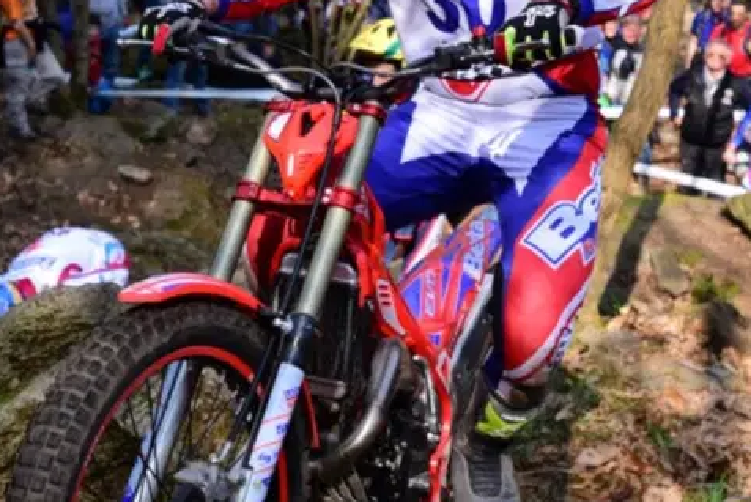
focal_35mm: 88
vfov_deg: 15.4
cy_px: 57
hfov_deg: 23.1
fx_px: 1837
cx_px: 337
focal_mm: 35
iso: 640
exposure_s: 1/2000
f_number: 4.5
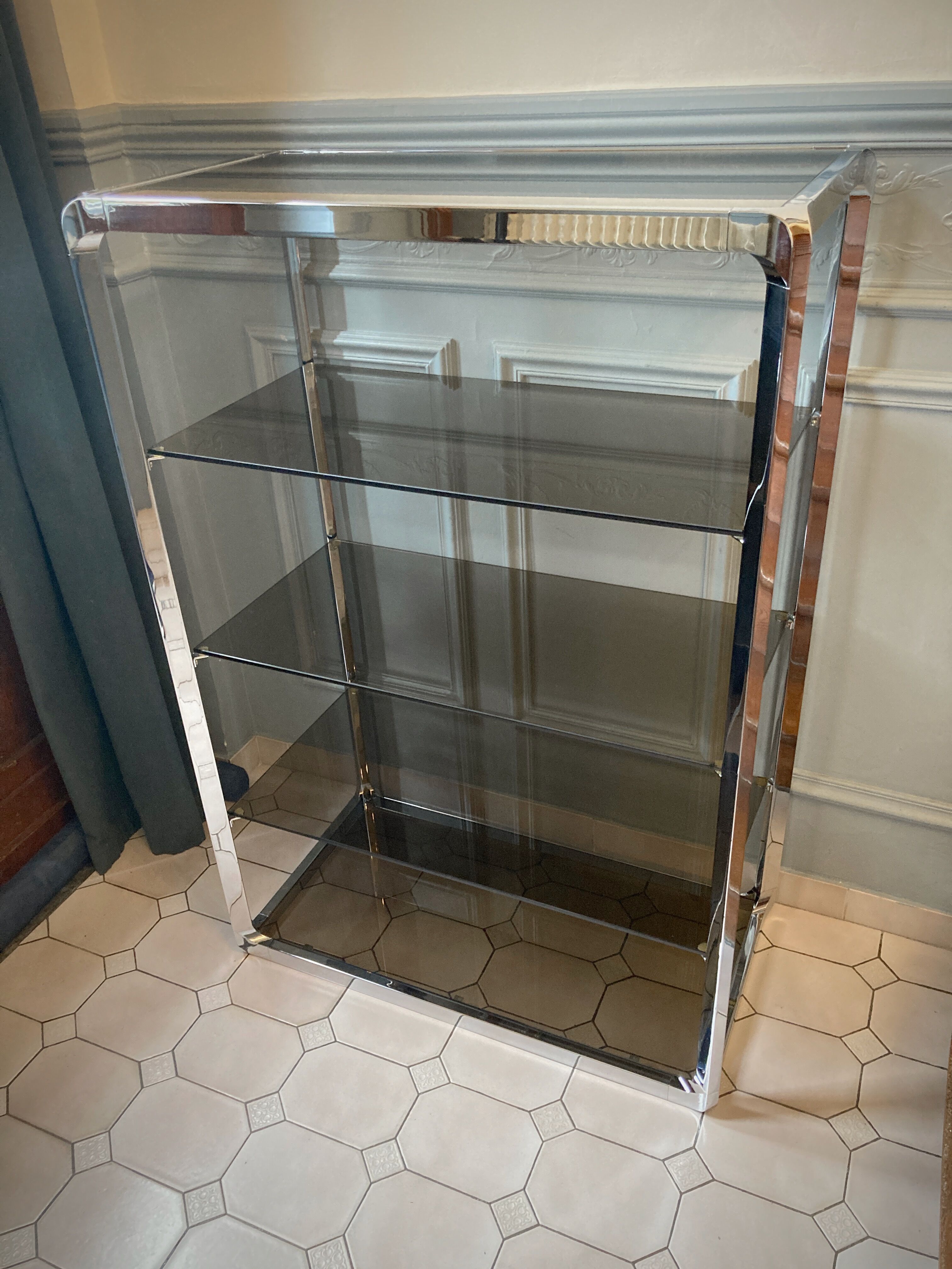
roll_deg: +3.8
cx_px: 476
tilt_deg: -29.3
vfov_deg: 63.4
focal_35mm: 28
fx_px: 1027
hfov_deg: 49.7
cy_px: 634
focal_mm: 3.99
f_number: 1.8
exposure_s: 1/50
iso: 320
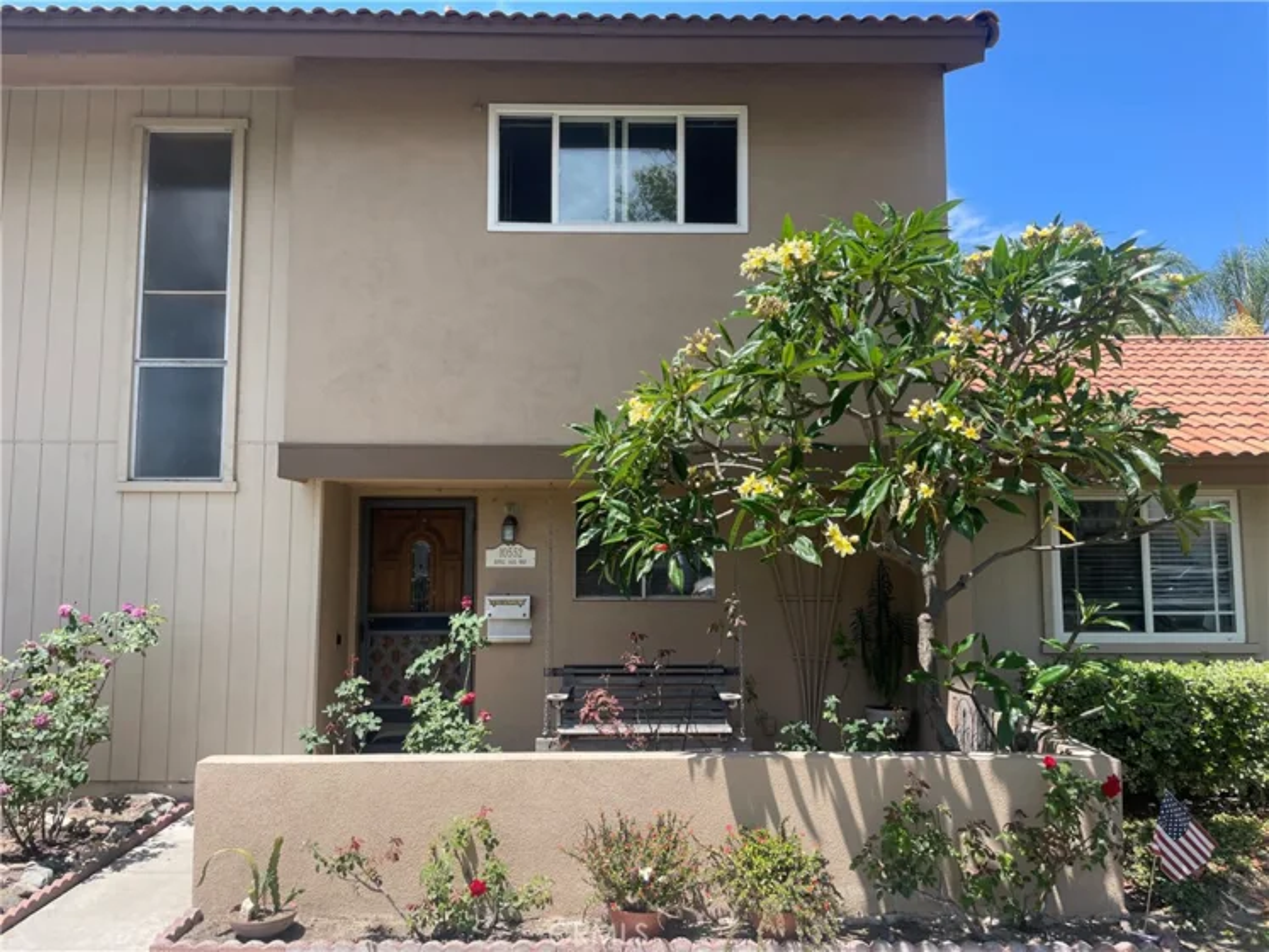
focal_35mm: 26
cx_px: 634
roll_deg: -0.3
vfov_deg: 53.1
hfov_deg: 67.3
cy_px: 476
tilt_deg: +5.7
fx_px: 953
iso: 32
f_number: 1.6
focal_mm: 4.2
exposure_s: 1/1618
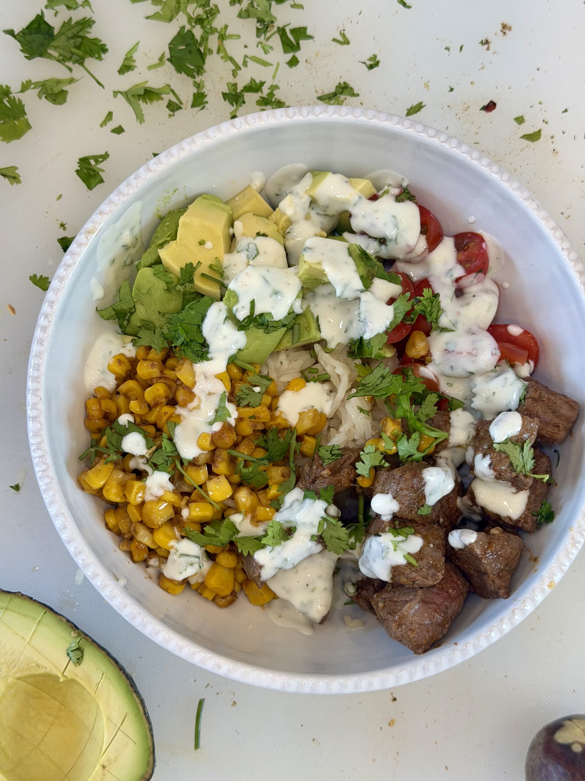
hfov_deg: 30.3
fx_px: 1082
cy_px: 390
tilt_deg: -82.1
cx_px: 292
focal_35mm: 48
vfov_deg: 39.7
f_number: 1.78
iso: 80
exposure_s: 1/120
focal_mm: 6.76
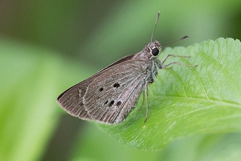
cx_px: 120
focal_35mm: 700
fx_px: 4688
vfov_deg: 2.0
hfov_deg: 2.9
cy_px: 115
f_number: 3.5
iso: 800
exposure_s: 1/400
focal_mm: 150
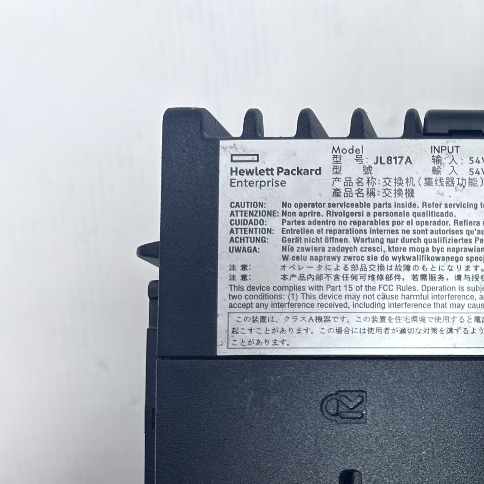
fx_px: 870
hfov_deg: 28.0
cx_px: 547
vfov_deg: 30.1
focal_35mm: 55
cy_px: 411
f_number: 1.5
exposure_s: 1/218
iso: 40
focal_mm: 5.7
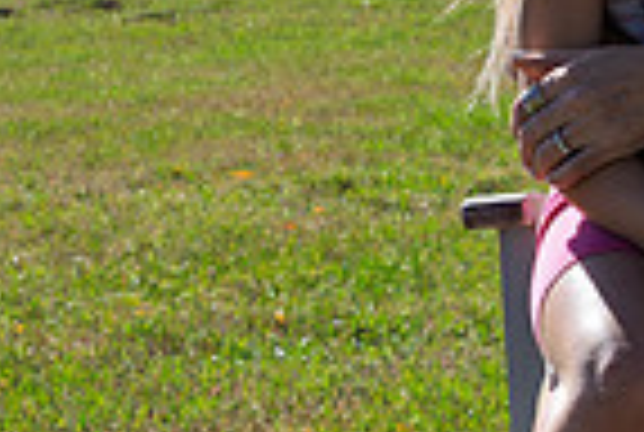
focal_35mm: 186
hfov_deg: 10.8
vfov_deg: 7.3
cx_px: 779
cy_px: -124
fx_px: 3334
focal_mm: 46
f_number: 9
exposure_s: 1/200
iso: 100
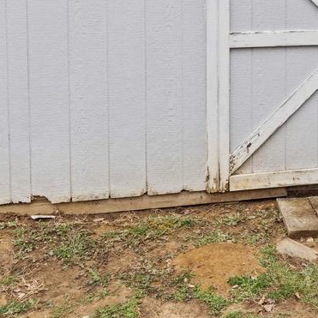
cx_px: 333
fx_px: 572
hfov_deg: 28.7
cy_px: -14
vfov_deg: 28.8
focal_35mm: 55
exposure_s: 1/20
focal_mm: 16
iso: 200
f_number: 9
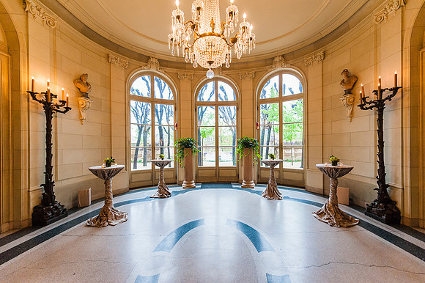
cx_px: 212
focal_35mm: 14
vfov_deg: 81.1
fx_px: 165
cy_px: 142
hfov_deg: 104.3
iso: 1000
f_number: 3.5
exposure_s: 1/200
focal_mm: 14
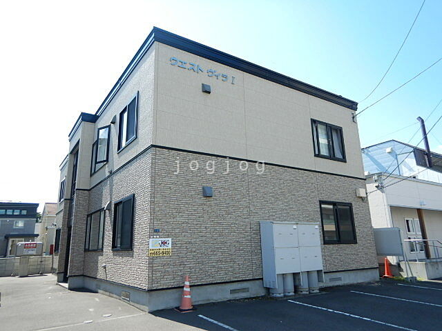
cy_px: 166
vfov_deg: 56.8
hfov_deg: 71.6
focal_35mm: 24
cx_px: 221
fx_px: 306
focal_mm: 4.3
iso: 125
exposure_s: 1/800
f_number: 2.8
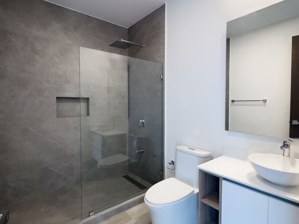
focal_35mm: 14
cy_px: 112
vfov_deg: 85.7
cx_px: 150
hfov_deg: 102.1
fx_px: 121
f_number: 2.2
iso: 250
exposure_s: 1/60
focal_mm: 2.22
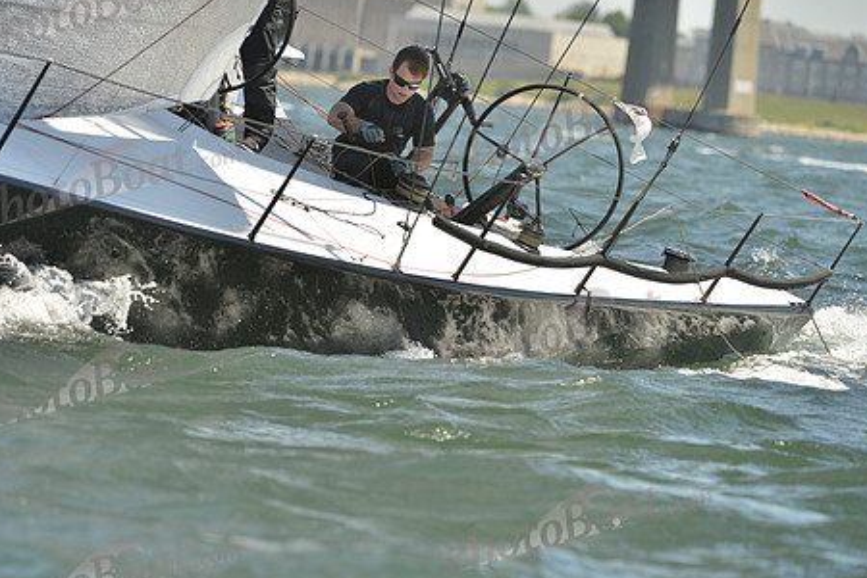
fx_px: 7754
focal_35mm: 322
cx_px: 343
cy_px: 255
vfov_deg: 4.3
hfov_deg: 6.4
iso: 200
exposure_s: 1/800
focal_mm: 250
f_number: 4.5
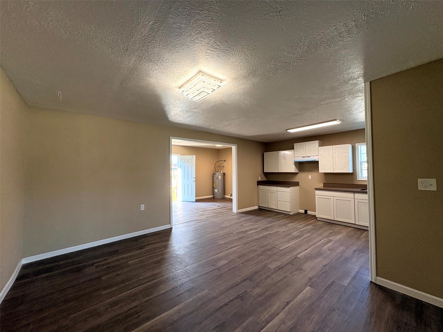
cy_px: 166
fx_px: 179
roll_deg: +1.2
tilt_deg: +1.1
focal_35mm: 14
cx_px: 222
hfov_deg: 102.1
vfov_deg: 85.7
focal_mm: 2.22
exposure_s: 1/99
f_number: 2.2
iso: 160
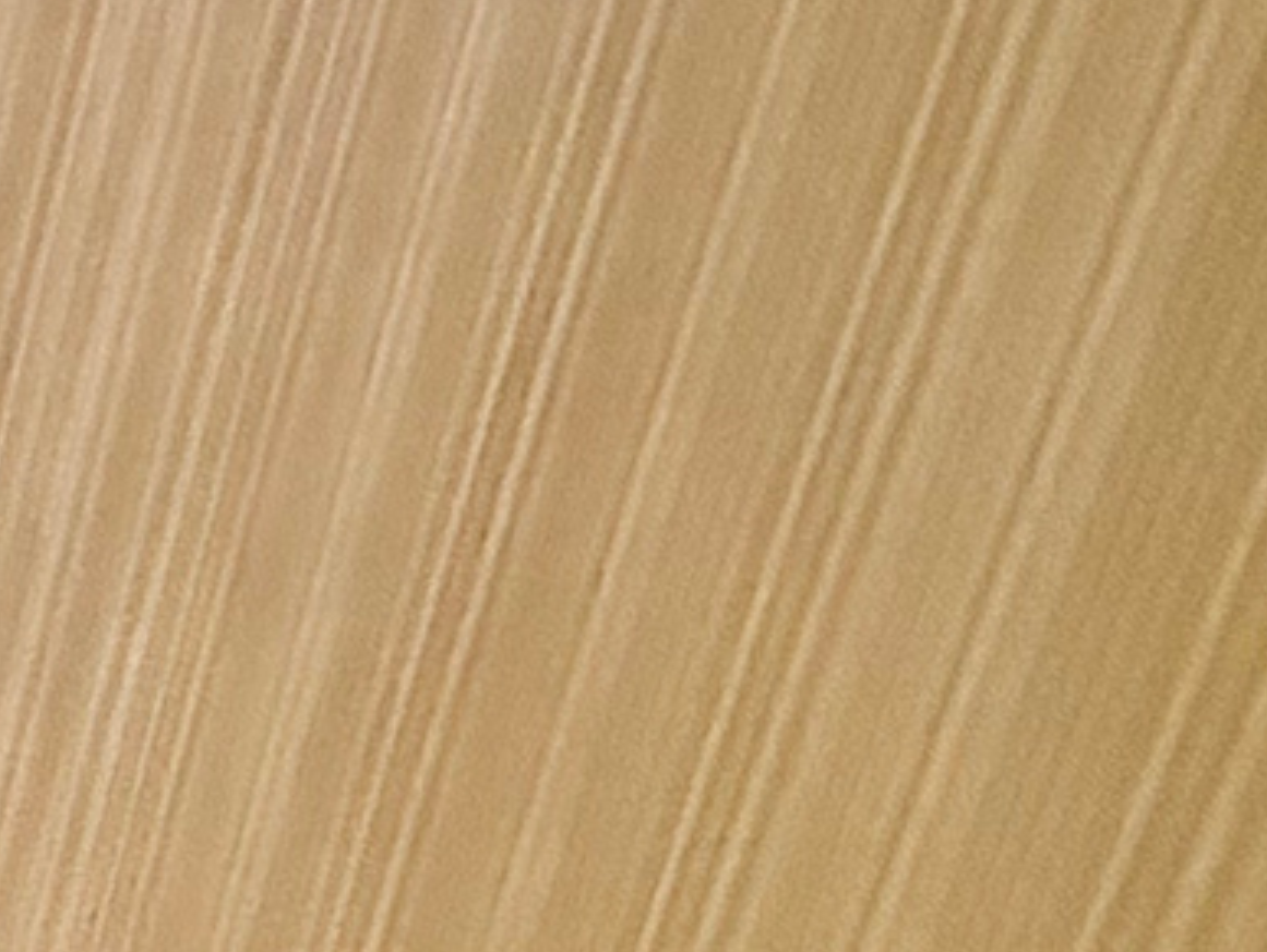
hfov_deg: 13.8
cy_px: 952
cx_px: -2010
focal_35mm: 74
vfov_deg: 19.4
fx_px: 2711
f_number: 2.2
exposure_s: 1/40
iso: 1000
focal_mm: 2.22
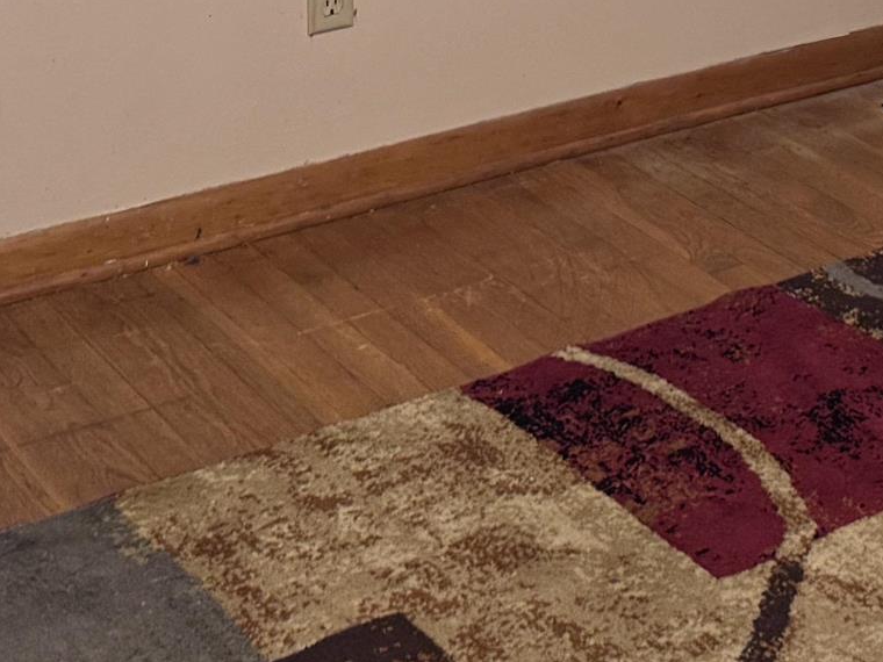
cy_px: -544
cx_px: 854
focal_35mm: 97
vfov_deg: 13.6
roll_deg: -0.6
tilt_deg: -5.8
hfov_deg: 19.7
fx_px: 2474
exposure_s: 1/60
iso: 160
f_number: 1.78
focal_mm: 6.76
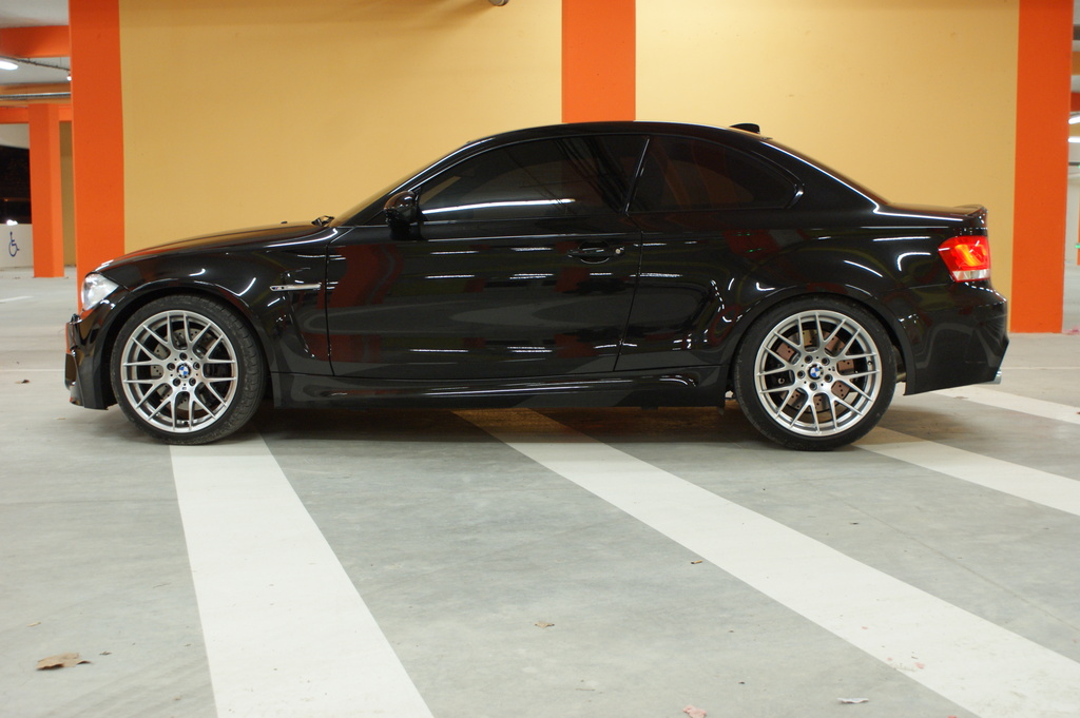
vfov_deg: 31.8
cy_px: 359
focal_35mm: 42
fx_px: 1259
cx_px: 540
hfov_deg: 46.4
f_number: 5
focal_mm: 28
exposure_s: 1/20
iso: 400
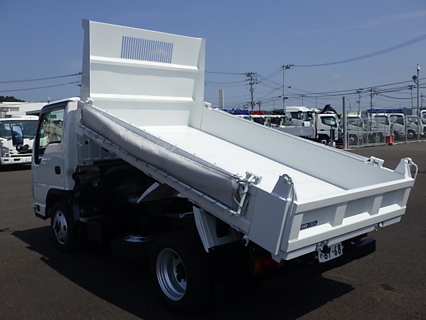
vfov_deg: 41.8
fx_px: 418
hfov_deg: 54.0
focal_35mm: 34
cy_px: 160
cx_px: 213
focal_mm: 6.1
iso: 125
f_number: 4.6
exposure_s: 1/1500
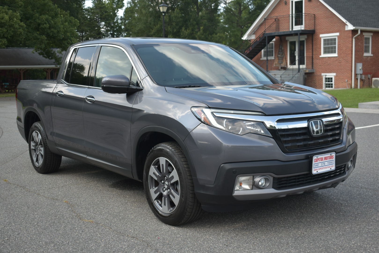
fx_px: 474
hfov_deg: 43.6
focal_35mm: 45
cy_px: 126
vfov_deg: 29.9
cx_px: 190
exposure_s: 1/250
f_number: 4.2
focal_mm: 30
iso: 100
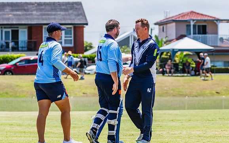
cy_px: 69
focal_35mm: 267
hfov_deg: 7.9
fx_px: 1667
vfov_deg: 4.9
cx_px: 117
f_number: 10
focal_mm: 240
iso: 800
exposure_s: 1/2000
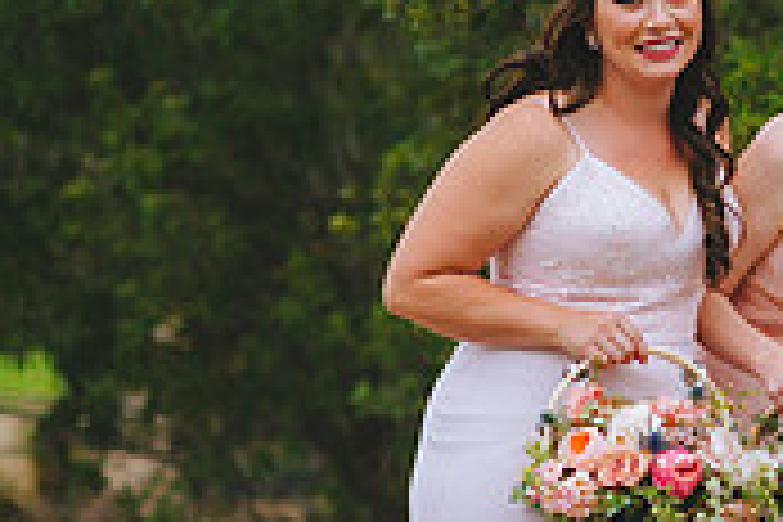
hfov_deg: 7.2
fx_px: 6155
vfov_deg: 4.9
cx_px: 1143
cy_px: 338
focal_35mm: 283
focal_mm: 85
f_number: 2.2
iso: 200
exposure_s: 1/2000
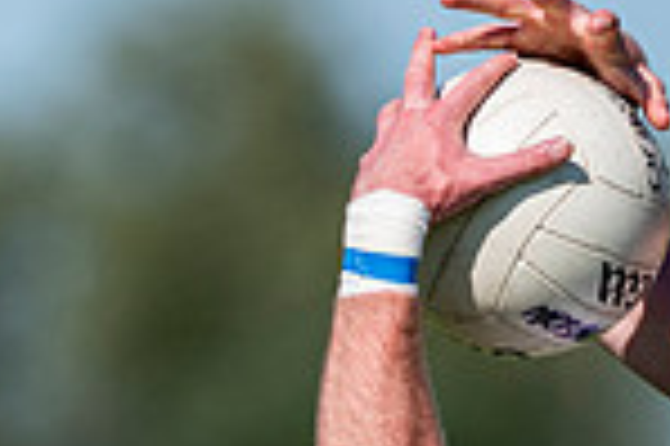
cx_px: 490
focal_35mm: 1782
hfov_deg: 1.2
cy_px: 786
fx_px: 33128
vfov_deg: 0.8
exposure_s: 1/2500
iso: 100
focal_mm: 300
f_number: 2.8
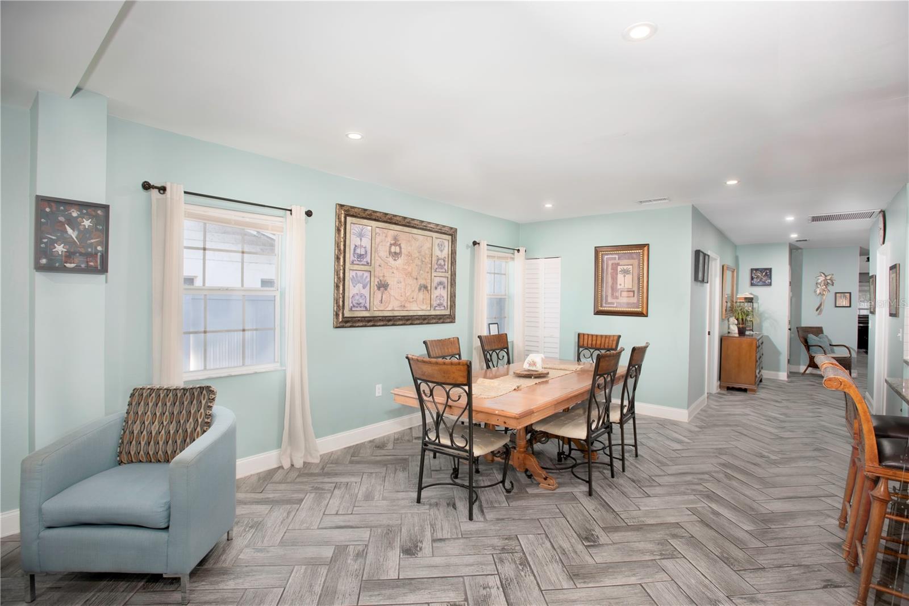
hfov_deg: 93.3
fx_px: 429
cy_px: 303
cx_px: 454
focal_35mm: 17
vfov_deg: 70.4
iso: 320
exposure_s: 1/10
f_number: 6.3
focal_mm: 17
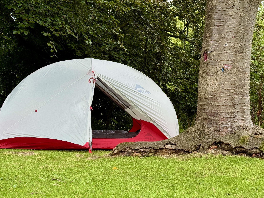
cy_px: 99
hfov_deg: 39.7
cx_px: 132
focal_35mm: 48
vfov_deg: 30.3
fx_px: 366
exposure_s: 1/1133
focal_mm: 6.76
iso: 64
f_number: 1.78
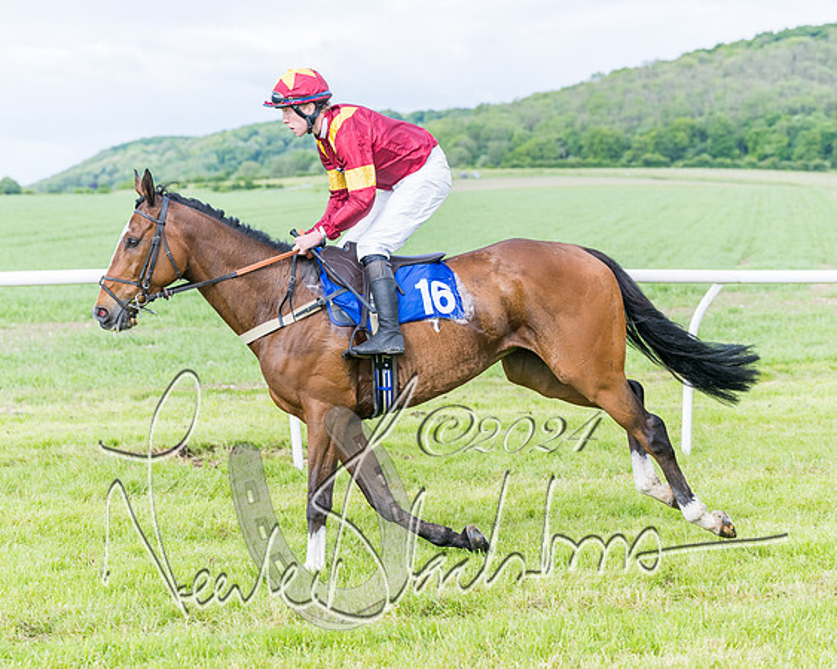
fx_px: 2551
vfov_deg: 14.9
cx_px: 417
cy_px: 326
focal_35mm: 103
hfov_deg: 18.6
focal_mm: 78
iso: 400
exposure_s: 1/2000
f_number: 4
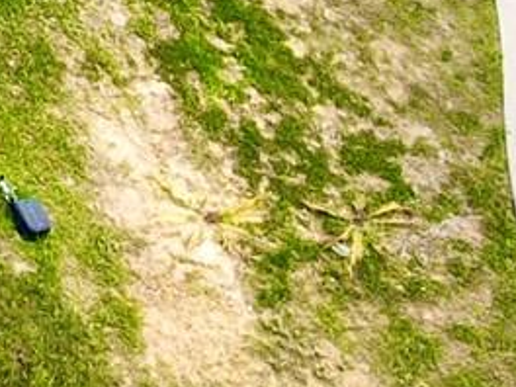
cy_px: -700
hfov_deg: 9.1
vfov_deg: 7.2
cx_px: -872
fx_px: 2773
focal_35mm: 186
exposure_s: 1/250
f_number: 2.8
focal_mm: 4.5
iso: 100
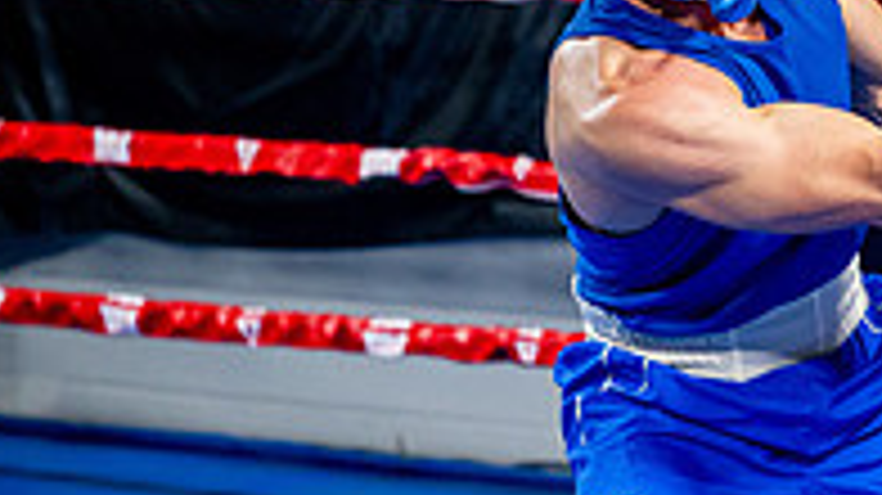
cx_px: 1130
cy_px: 164
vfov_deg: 6.8
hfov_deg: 11.8
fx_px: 4137
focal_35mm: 177
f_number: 2
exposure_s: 1/1000
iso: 4000
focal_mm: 57
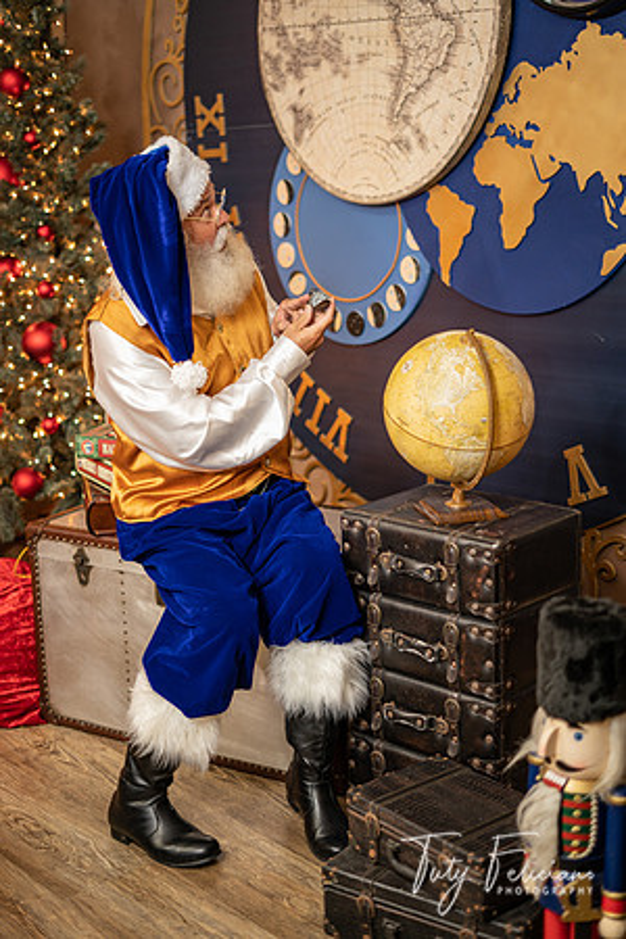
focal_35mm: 50
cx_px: 313
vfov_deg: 39.6
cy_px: 470
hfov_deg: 27.0
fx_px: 1304
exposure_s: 1/80
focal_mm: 50
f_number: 1.8
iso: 320
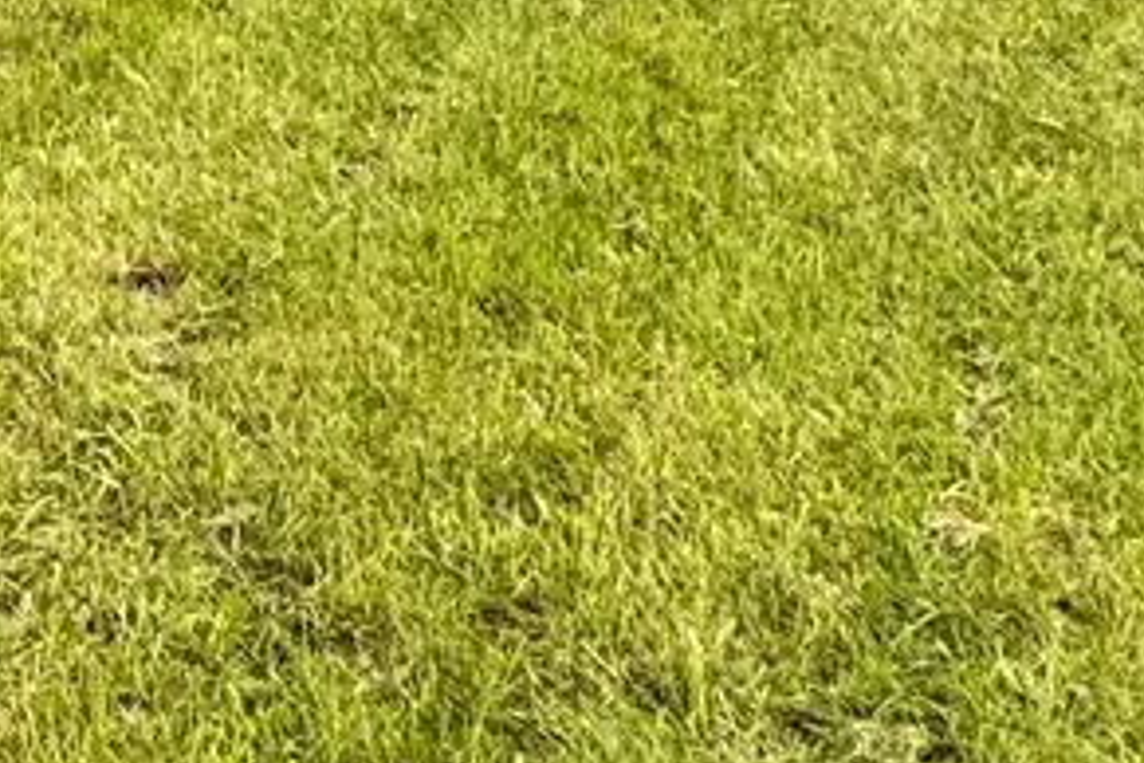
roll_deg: -0.3
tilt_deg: -4.1
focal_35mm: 80
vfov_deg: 13.8
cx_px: -657
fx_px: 2542
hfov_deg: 20.8
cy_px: -865
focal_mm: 2.22
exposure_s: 1/265
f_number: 2.2
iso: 40
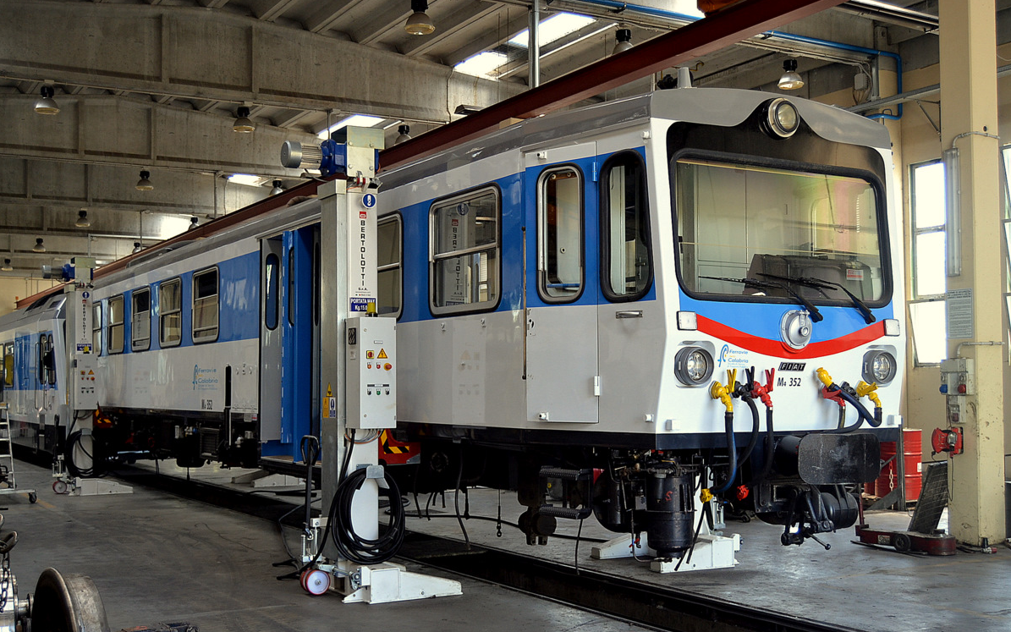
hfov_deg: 46.2
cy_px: 328
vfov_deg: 29.9
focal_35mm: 43
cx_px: 506
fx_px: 1185
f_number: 5
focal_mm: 28
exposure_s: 1/60
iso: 400
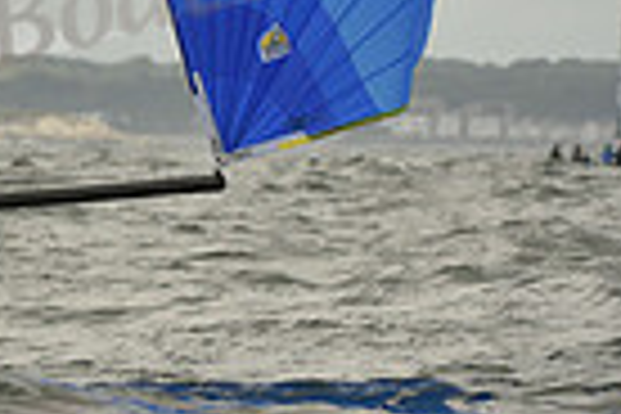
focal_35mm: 1052
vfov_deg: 1.3
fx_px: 18146
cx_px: -526
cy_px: -142
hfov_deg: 2.0
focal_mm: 250
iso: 320
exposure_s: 1/1250
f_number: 8
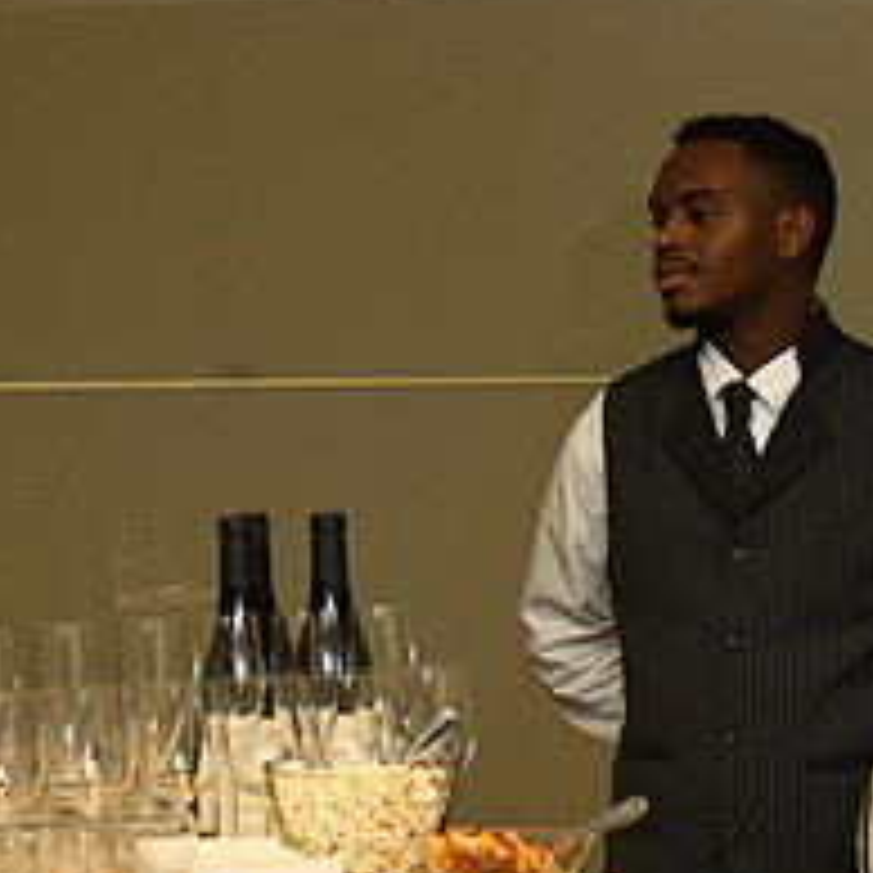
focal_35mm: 122
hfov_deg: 14.2
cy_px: 263
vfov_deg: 14.3
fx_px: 3481
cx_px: 202
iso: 2000
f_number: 5.6
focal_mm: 48
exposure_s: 1/125
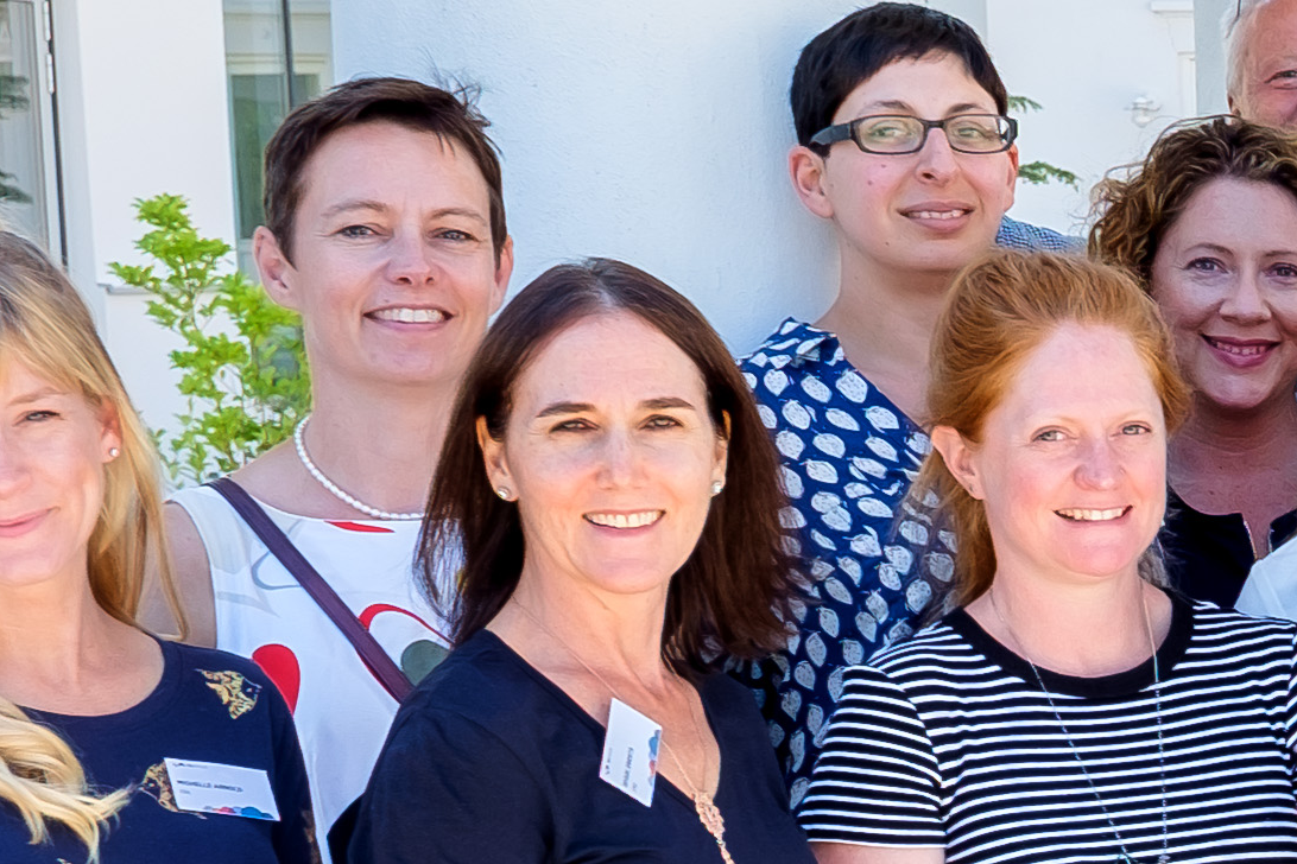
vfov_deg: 9.7
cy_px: 1073
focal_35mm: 139
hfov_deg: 13.3
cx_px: 2326
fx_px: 5007
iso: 200
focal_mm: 20.6
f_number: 5.6
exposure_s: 1/110
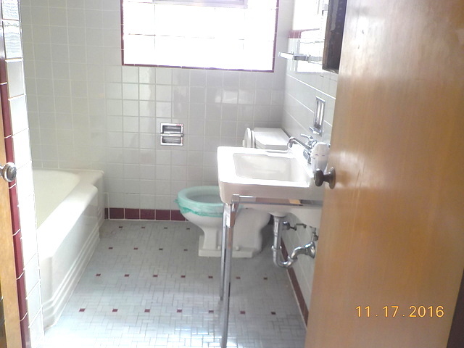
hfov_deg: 60.0
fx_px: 402
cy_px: 174
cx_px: 232
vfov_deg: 46.8
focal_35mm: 30
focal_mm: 4.1
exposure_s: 1/200
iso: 125
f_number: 3.3
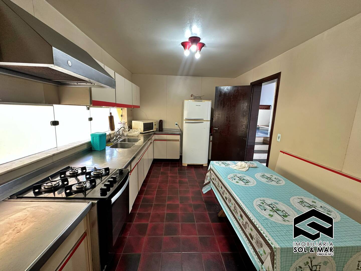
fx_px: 146
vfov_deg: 85.7
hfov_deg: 102.1
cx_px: 180
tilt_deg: -10.5
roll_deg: -2.0
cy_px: 136
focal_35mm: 14
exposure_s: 1/60
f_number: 2.2
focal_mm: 2.22
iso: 160
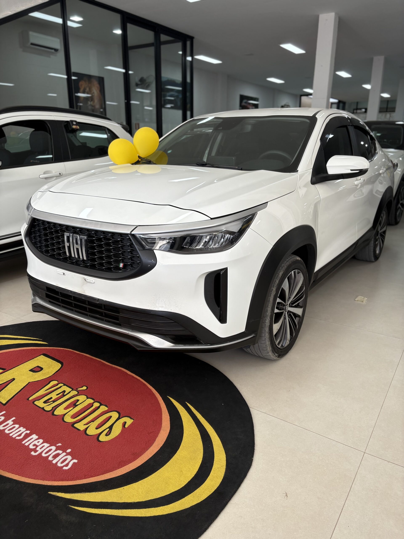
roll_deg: -0.3
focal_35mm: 26
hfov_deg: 53.1
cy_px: 270
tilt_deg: -16.8
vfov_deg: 67.3
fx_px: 405
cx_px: 202
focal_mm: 5.96
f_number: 1.6
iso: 32
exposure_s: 1/122
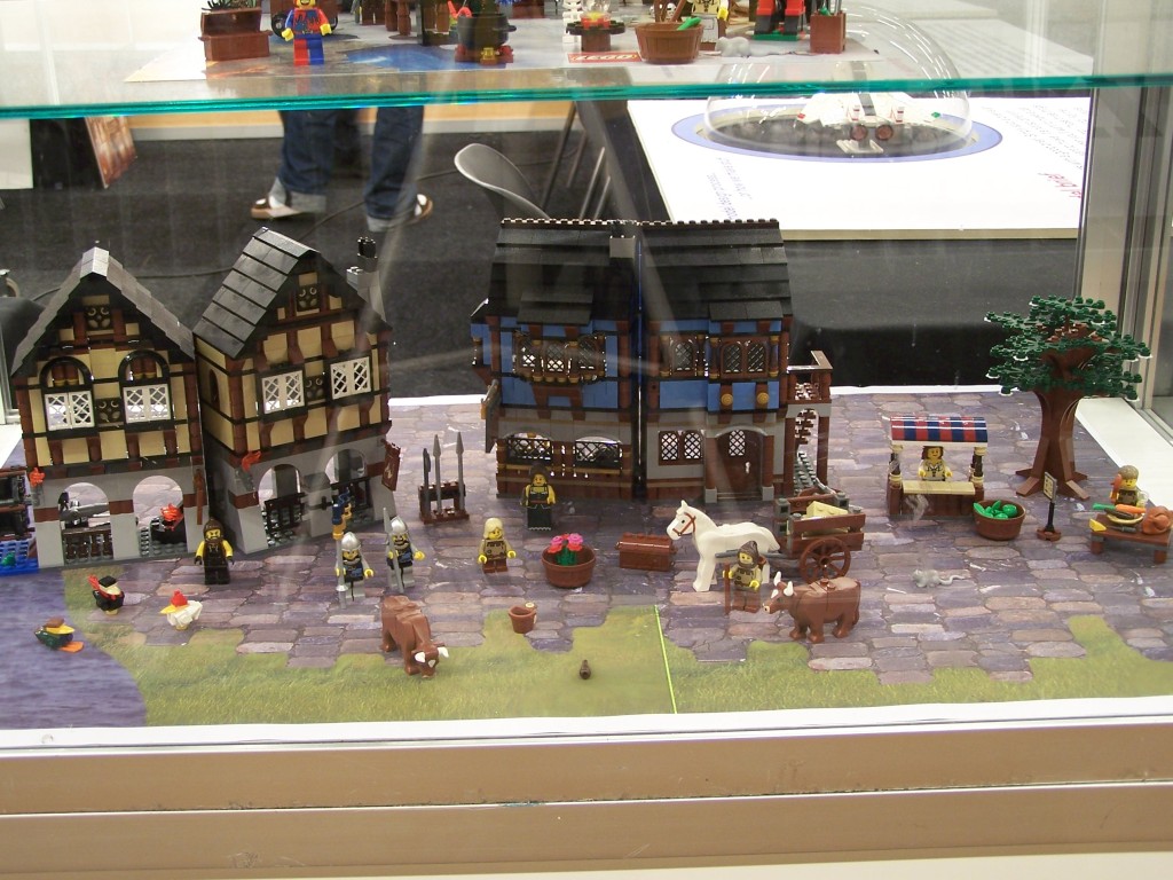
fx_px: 1728
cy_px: 440
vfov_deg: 28.6
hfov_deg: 37.5
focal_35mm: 51
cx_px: 586
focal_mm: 8.5
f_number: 3
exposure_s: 1/2
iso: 80
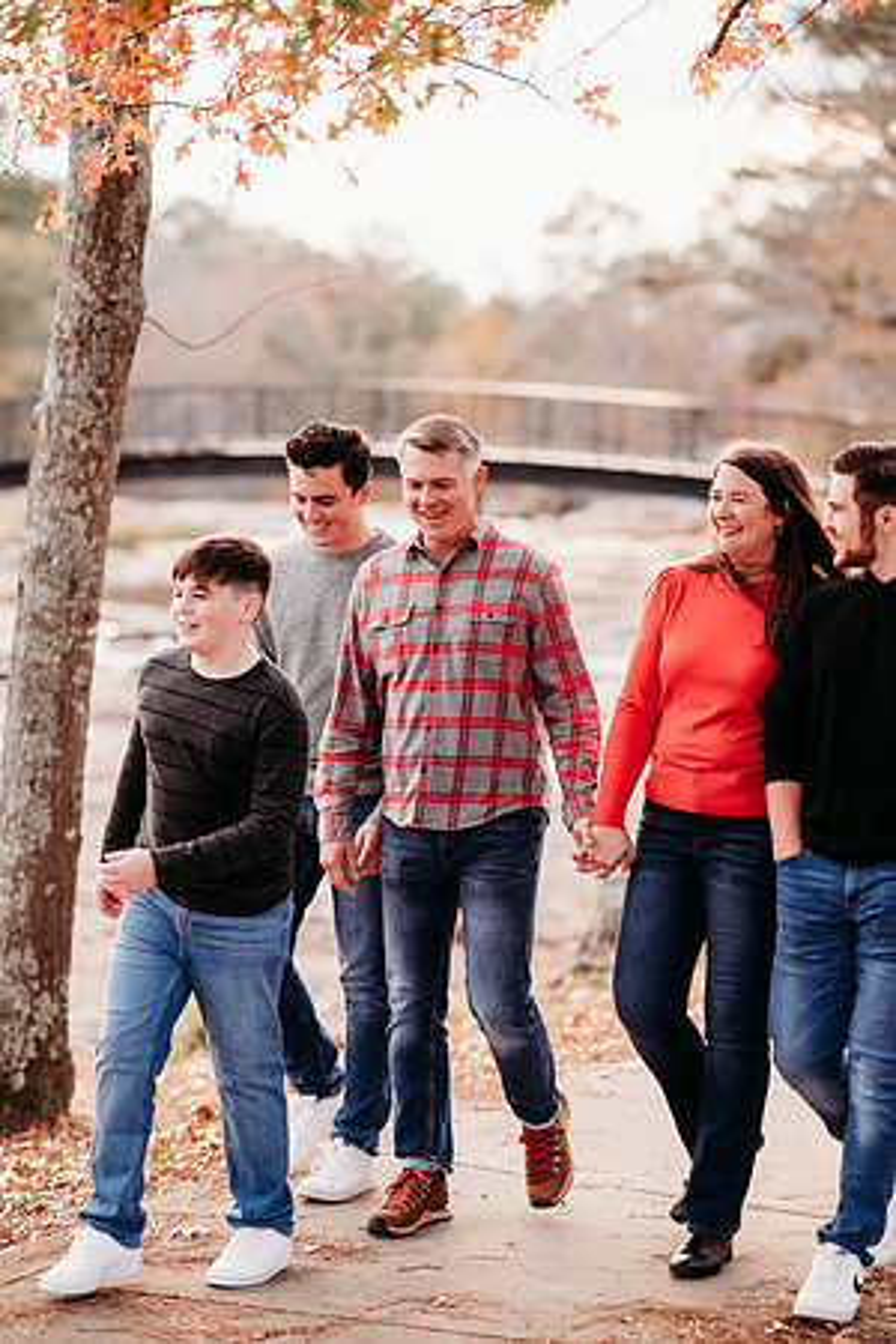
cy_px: 672
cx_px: 448
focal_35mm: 85
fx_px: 3173
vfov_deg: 23.9
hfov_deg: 16.1
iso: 320
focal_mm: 85
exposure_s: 1/400
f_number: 2.2
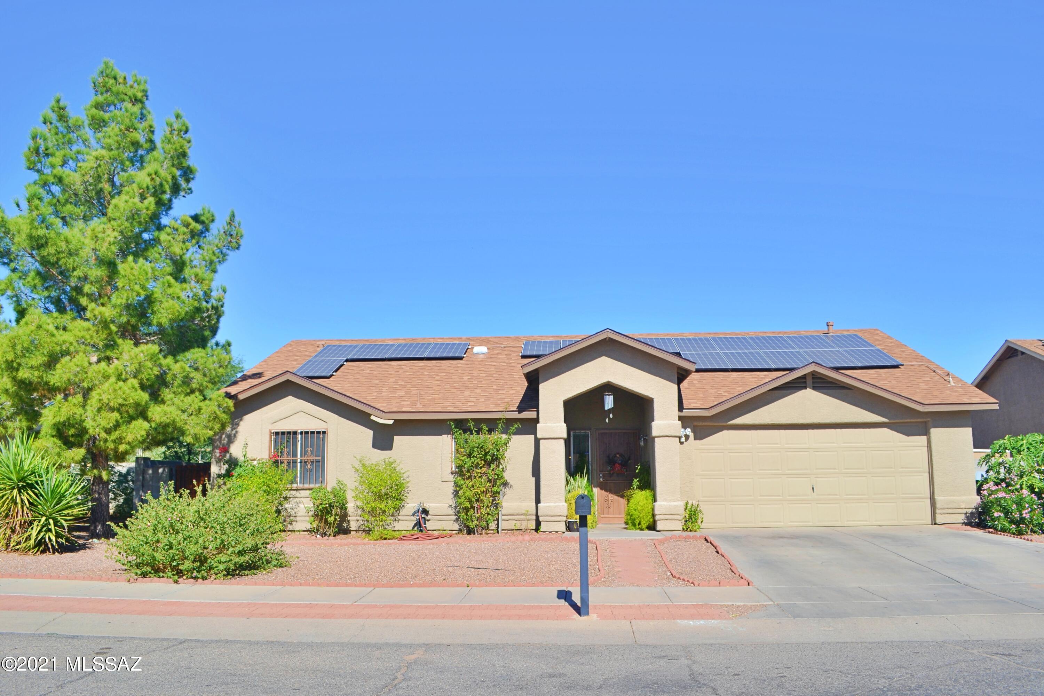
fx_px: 783
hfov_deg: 67.4
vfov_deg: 47.9
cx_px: 522
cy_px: 348
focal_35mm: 27
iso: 100
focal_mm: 18
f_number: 8
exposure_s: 1/250
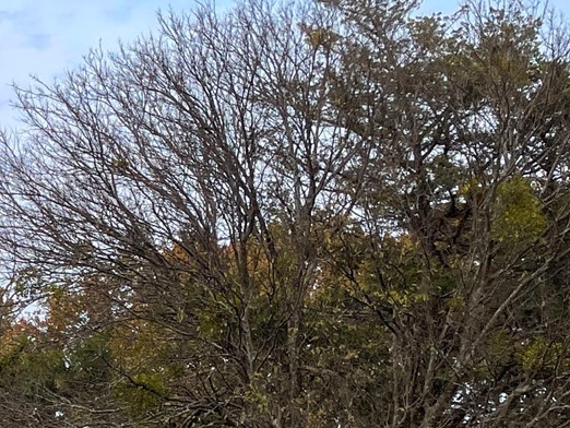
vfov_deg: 13.8
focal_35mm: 102
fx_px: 1680
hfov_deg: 16.1
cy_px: 606
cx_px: -470
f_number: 1.6
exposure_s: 1/600
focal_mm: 4.2
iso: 32
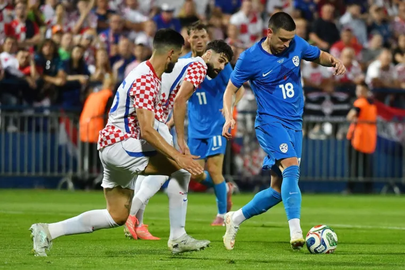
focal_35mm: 290
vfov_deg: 4.7
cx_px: 202
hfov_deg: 7.1
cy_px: 135
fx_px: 3263
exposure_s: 1/1600
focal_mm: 290
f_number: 4
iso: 6400
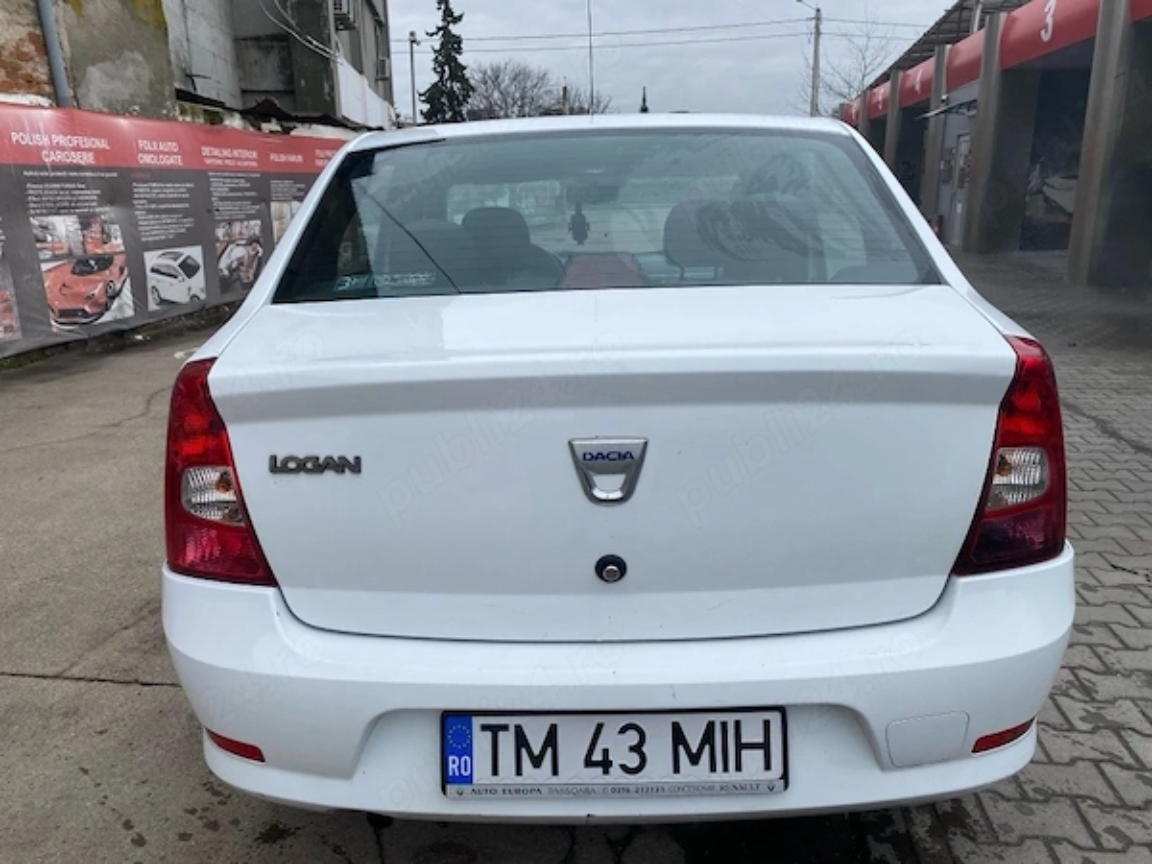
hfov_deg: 67.3
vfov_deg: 53.1
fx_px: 865
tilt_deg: -16.4
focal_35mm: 26
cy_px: 432
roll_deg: +0.3
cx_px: 576
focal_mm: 4.25
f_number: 1.8
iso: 32
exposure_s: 1/1082
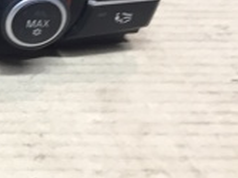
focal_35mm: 111
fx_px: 763
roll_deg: -1.4
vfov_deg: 13.0
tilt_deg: -24.9
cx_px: -201
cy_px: -37
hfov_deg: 15.2
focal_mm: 4.15
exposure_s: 1/33
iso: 80
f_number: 2.2
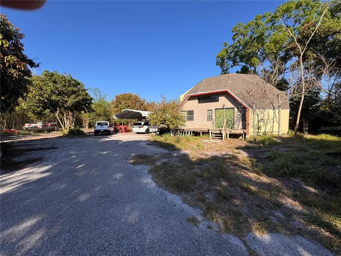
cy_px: 128
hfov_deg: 102.1
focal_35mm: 14
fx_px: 138
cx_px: 170
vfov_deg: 85.7
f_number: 2.2
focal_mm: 2.22
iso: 40
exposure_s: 1/1567
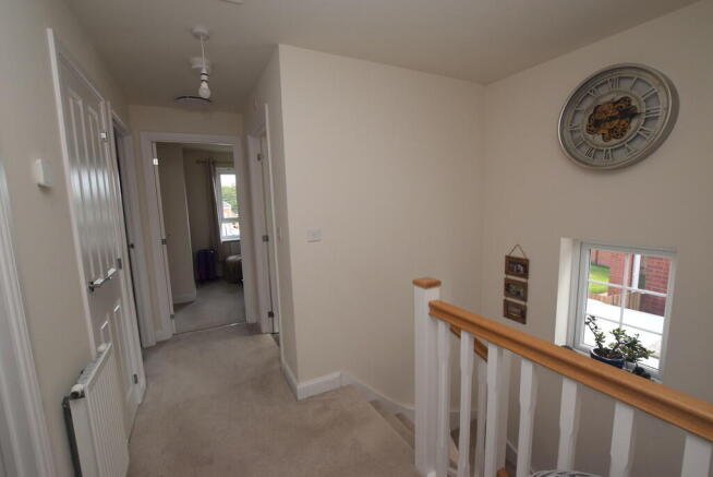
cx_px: 356
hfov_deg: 100.4
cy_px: 238
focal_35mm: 15
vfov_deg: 77.4
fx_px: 297
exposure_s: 1/100
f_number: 5
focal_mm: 10
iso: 800
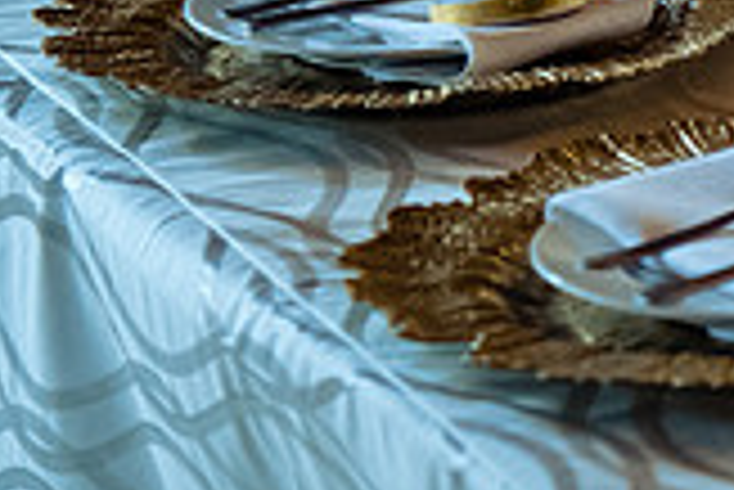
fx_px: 5142
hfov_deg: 7.9
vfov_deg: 5.4
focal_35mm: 252
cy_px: -164
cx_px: 1225
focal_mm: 65
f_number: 4
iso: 3200
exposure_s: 1/250
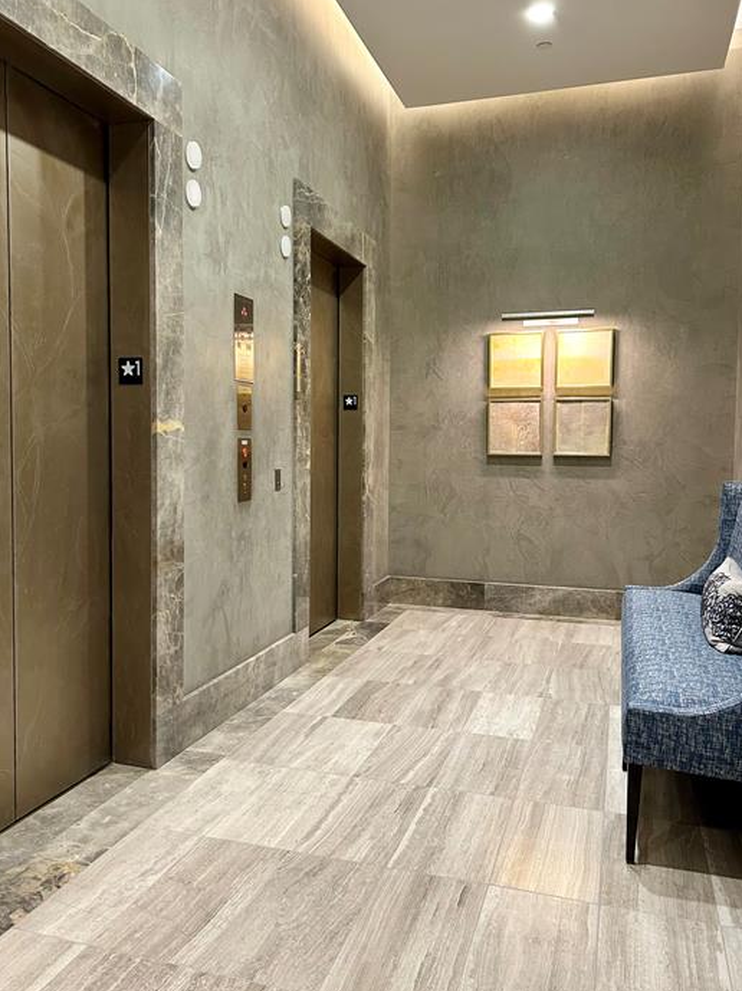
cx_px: 357
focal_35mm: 29
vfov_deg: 61.7
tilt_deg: -2.5
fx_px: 830
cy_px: 470
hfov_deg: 48.2
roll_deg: -0.5
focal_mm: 5.7
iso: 250
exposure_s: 1/60
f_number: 1.5
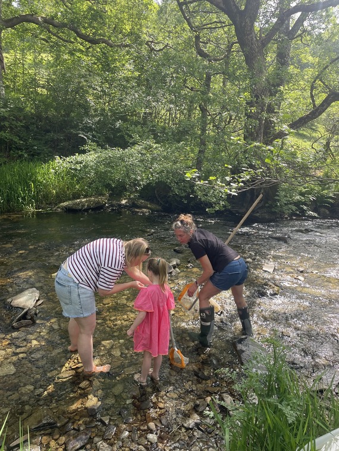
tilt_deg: -11.3
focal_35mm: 26
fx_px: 339
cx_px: 170
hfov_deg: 53.1
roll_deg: -2.4
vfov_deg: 67.3
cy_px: 226
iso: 32
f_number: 1.6
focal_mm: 4.2
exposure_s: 1/425
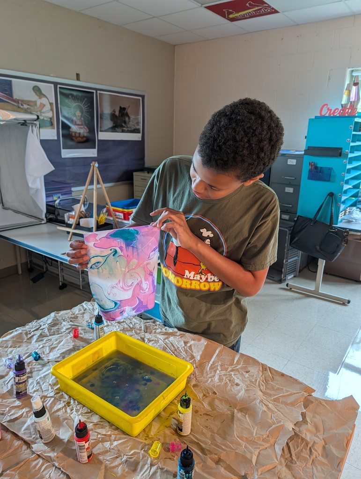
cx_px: 180
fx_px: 333
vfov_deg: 71.5
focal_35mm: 24
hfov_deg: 56.9
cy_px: 240
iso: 278
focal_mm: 6.9
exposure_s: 1/120
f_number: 1.68
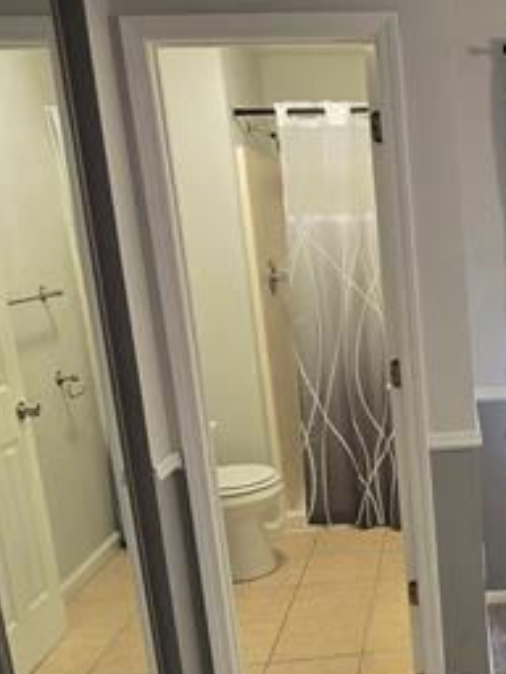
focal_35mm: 39
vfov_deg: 47.7
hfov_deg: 32.2
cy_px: 395
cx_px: 565
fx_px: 760
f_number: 2.2
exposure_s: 1/60.2
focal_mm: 2.2
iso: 160
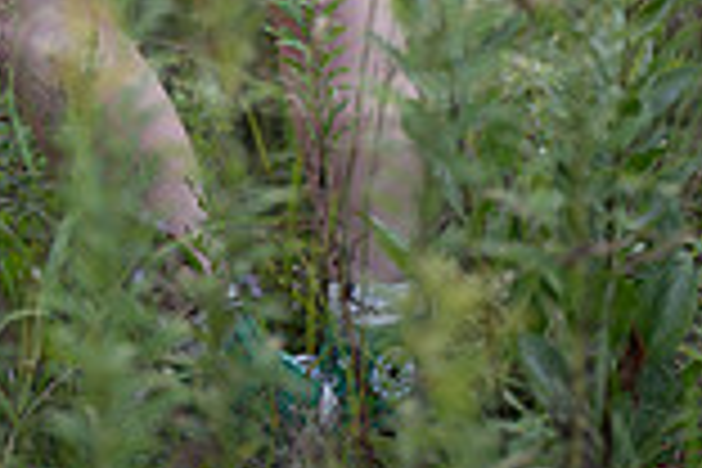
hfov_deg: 8.4
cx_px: 292
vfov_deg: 5.5
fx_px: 4777
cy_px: -468
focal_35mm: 245
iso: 160
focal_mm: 85
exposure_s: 1/800
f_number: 1.2
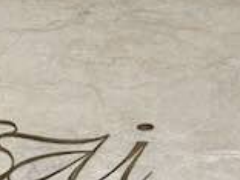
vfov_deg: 12.6
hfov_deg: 15.8
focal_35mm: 117
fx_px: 811
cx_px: -92
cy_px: 141
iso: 50
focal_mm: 5.96
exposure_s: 1/673
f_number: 1.6
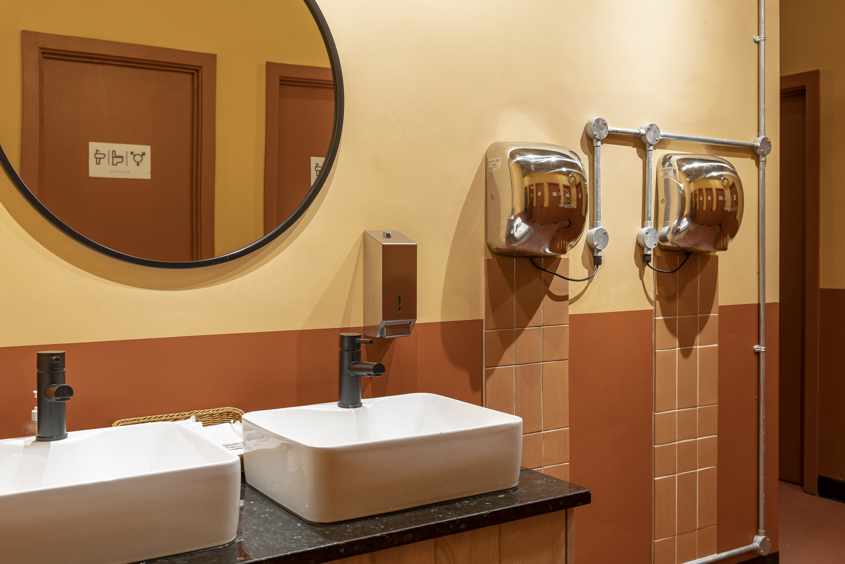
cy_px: 282
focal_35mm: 34
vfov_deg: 38.9
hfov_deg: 55.8
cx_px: 422
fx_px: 798
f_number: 7.1
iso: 160
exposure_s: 1/1.25
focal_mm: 34
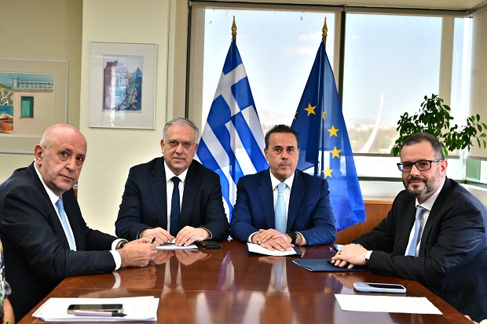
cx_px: 244
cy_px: 162
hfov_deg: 39.6
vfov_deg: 27.0
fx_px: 676
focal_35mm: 50
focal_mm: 50
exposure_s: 1/500
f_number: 5
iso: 8000
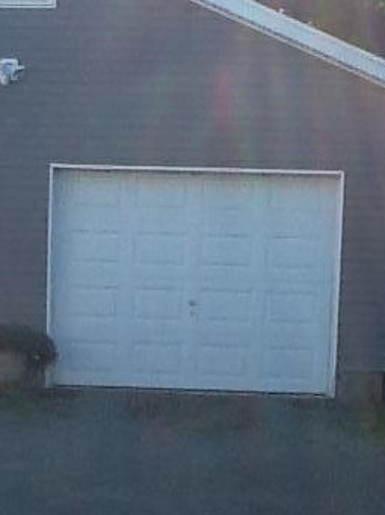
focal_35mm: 124
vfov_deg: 15.7
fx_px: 1842
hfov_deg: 11.8
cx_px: 33
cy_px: 447
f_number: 2.4
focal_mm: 2.03
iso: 40
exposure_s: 1/377
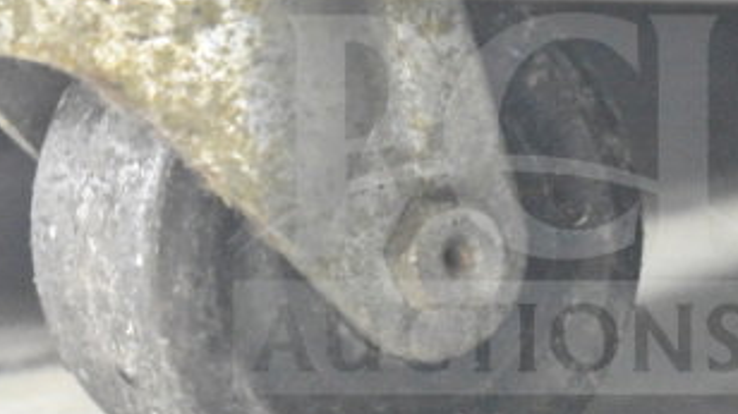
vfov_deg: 7.1
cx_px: 501
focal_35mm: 171
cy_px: 205
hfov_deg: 12.6
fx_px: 3346
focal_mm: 55
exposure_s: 1/30
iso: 25600
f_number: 5.6
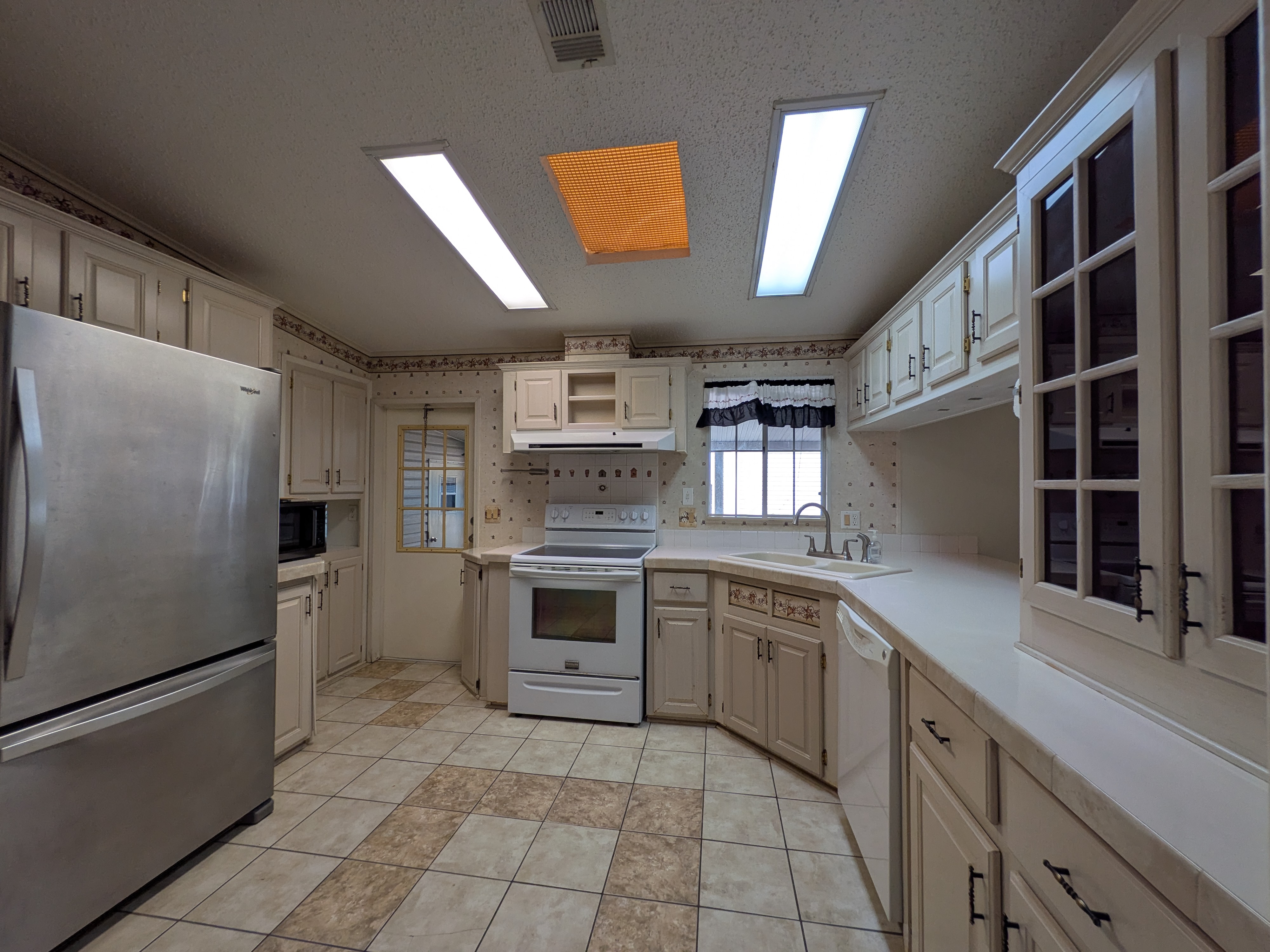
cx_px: 635
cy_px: 476
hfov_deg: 102.1
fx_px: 514
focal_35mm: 14
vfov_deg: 85.7
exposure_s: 1/120
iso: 90
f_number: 2.2
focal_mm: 1.85
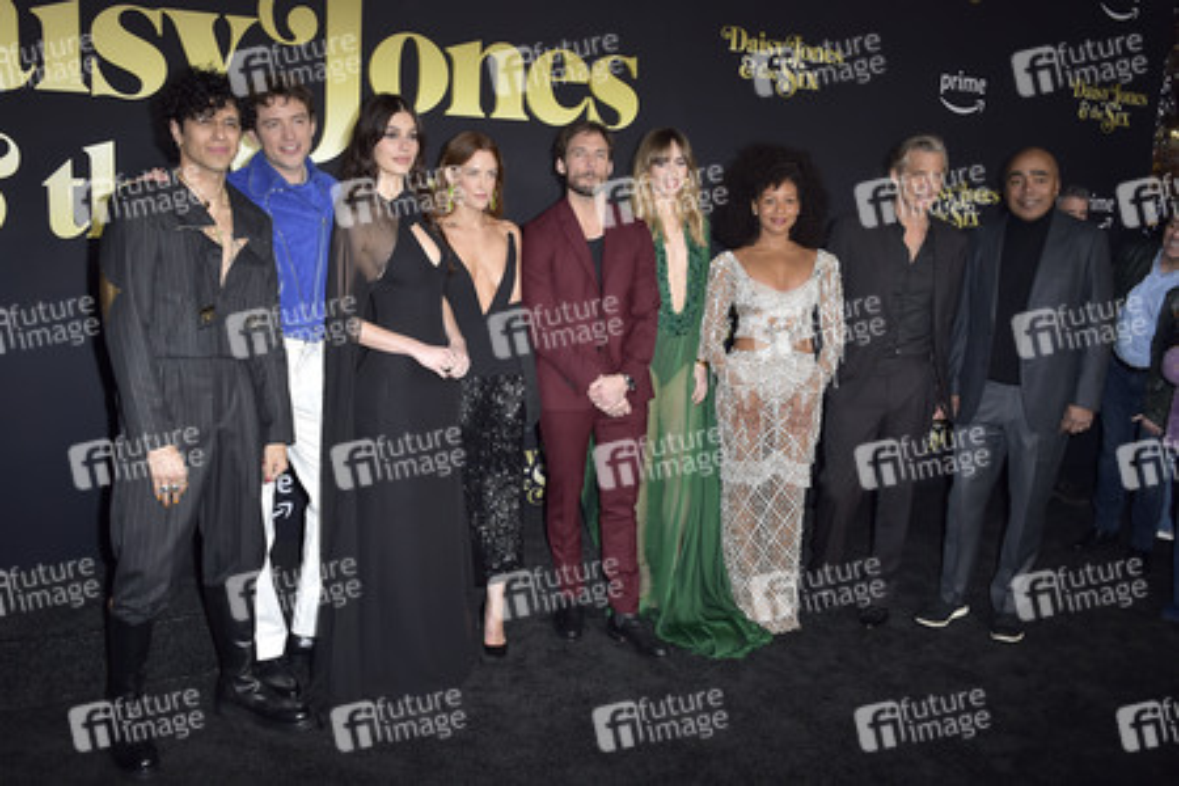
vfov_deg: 41.1
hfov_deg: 58.7
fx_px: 1048
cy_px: 393
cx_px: 590
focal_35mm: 32
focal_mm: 32
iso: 640
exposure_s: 1/250
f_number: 6.3
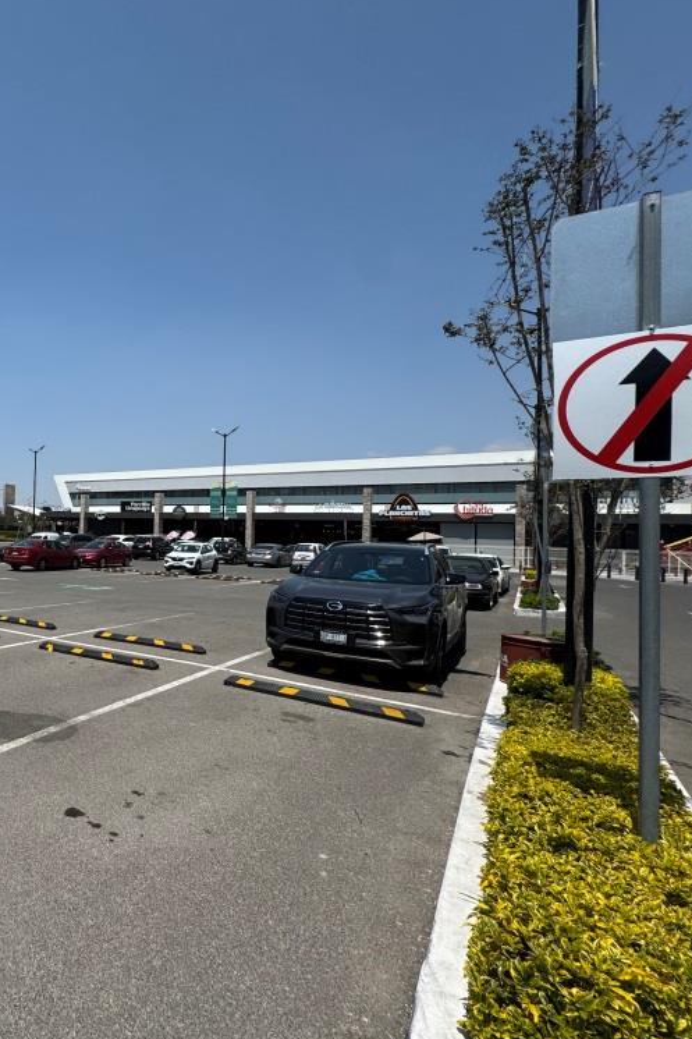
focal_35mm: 20
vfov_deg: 84.0
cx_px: 33
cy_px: 525
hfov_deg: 52.1
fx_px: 577
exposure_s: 1/3106
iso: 50
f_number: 2.2
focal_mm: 2.22
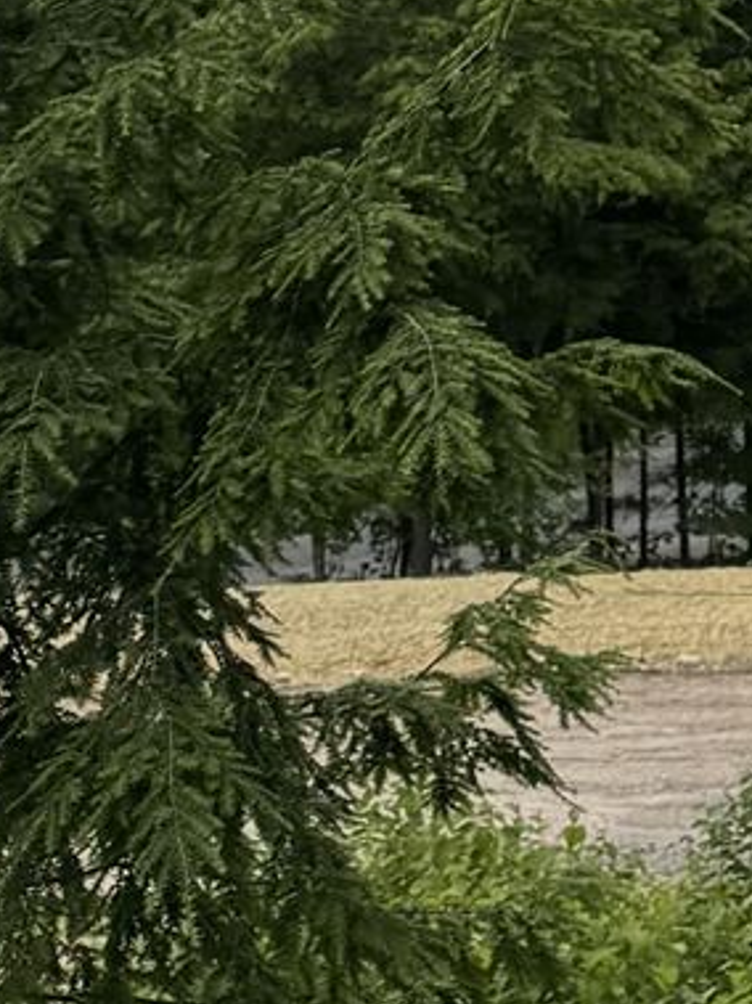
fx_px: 4231
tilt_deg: +0.2
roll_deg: -1.2
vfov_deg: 12.2
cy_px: -925
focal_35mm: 146
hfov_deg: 9.5
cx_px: 1488
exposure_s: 1/9009
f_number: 1.78
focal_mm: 6.76
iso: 80
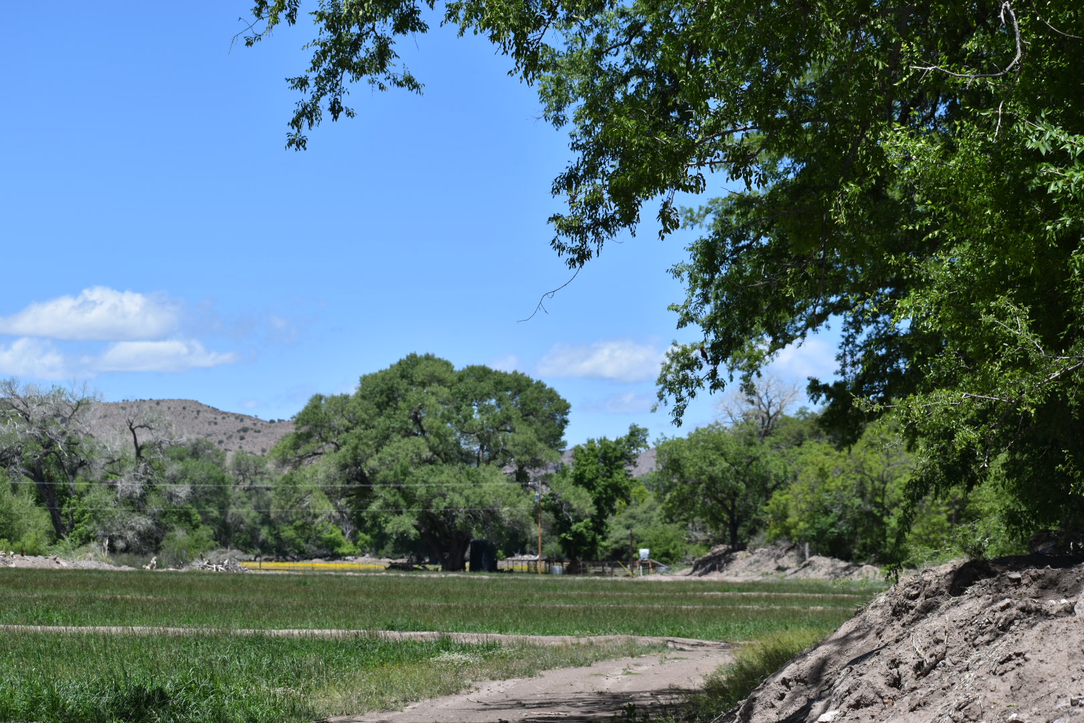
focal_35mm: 105
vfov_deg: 13.0
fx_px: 3161
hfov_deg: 19.5
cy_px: 362
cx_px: 542
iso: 200
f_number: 7.1
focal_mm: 70
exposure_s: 1/800
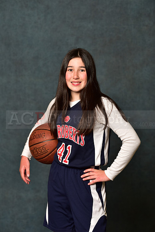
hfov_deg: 10.6
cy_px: 116
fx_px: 839
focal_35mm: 130
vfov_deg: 15.8
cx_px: 78
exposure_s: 1/200
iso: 200
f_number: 4.5
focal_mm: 130
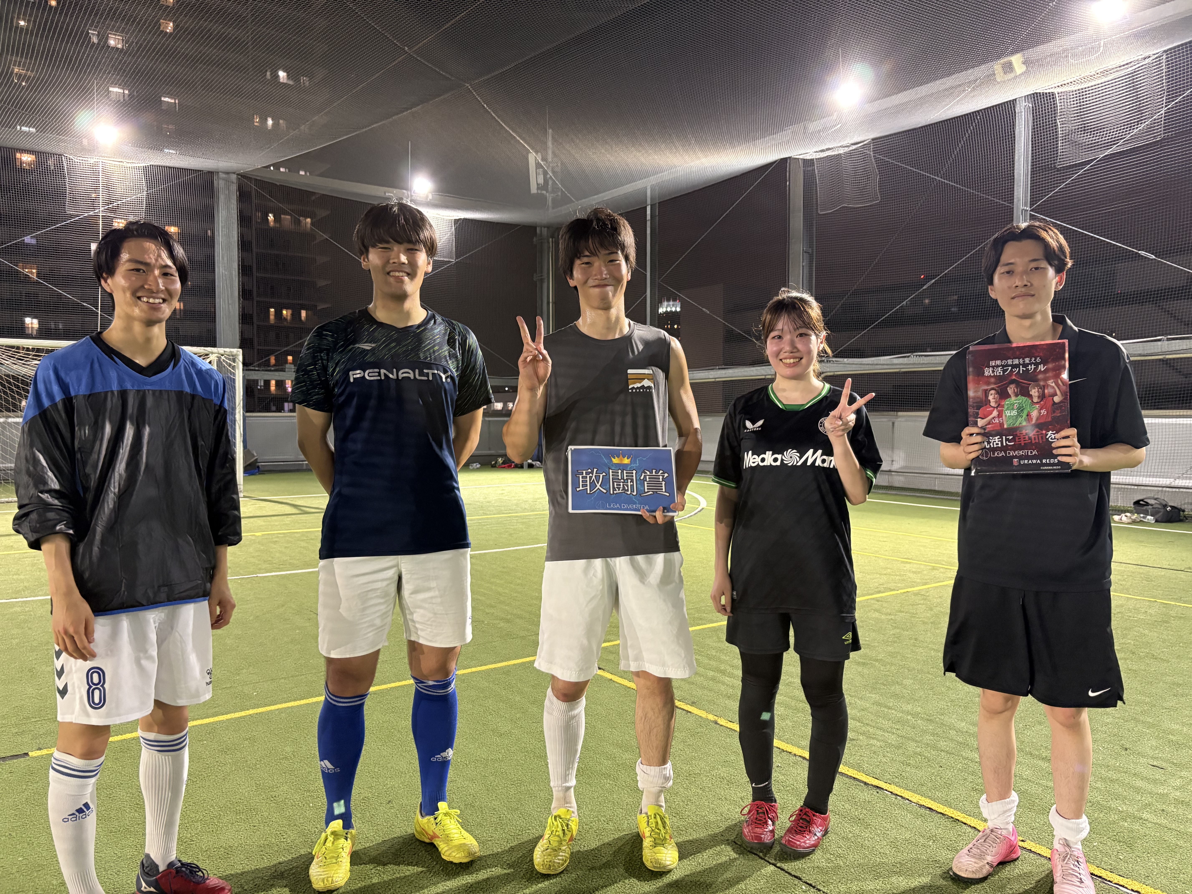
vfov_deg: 53.1
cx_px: 596
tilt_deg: -1.2
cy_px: 447
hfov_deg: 67.3
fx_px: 895
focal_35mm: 26
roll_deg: +0.5
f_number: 1.6
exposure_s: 1/33
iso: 400
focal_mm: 5.96
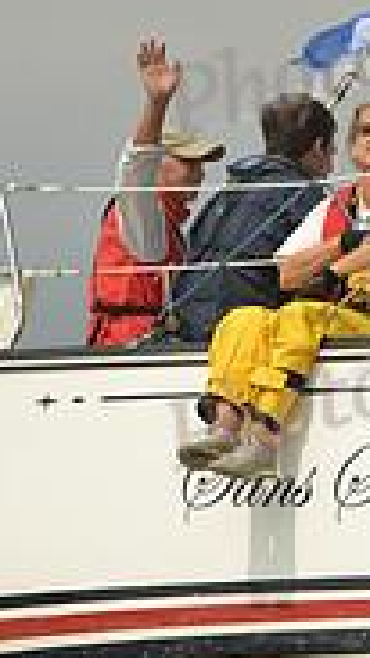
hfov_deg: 3.2
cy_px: 512
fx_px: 6485
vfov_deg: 5.8
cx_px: 862
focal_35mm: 372
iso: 320
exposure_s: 1/1250
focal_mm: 112
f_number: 10
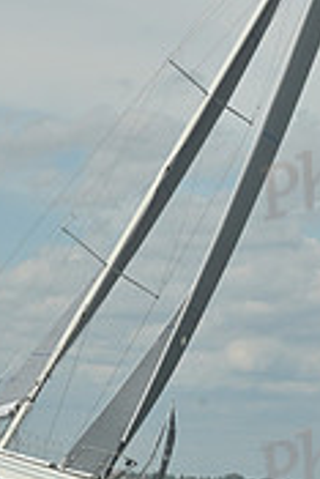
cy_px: 47
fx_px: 3087
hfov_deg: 5.9
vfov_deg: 8.8
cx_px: 119
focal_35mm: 232
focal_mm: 70
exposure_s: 1/1250
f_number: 11
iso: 320
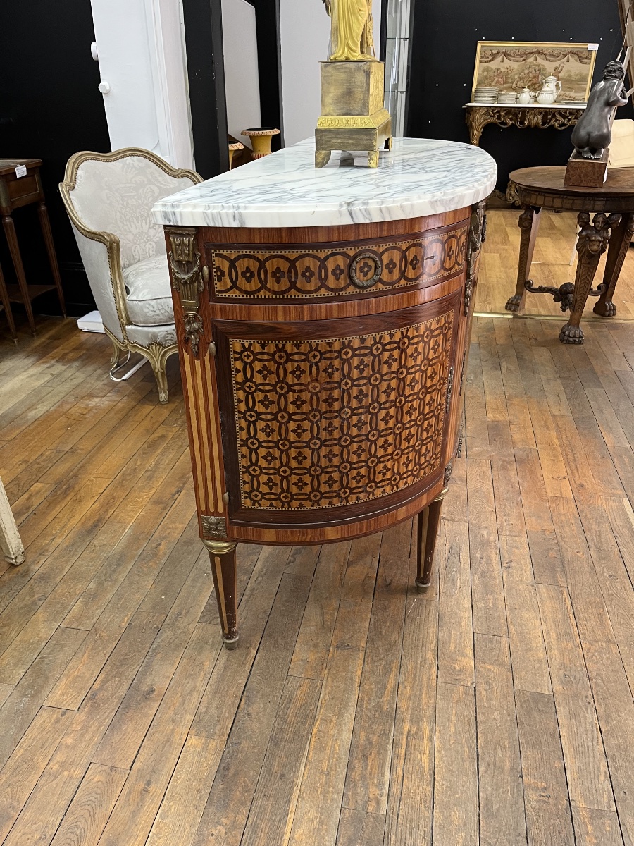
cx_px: 317
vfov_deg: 67.3
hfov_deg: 53.1
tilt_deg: -28.9
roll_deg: +0.3
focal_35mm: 26
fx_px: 635
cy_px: 423
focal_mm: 5.1
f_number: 1.6
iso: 160
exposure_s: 1/50
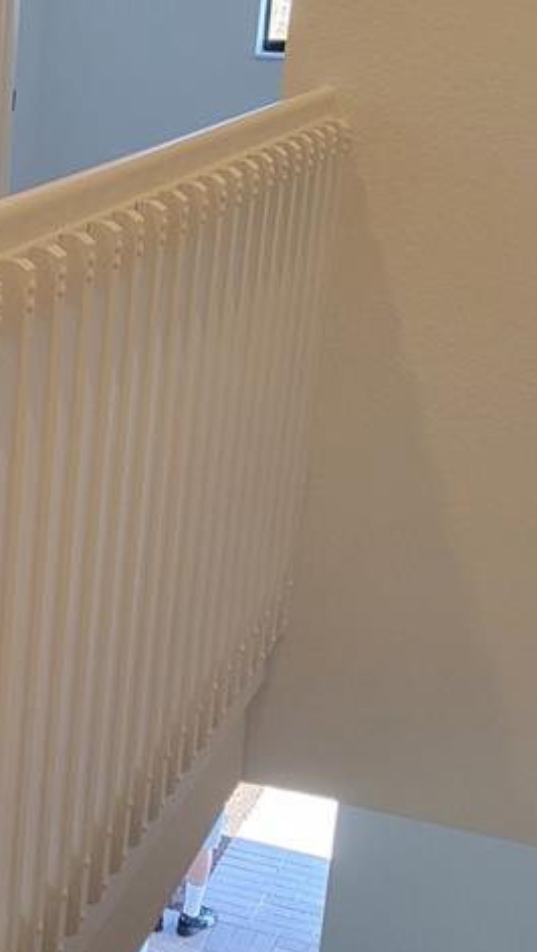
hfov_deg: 15.8
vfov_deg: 29.3
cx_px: -204
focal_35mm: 72
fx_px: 1820
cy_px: 563
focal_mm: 5.4
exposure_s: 1/120
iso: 100
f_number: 1.8
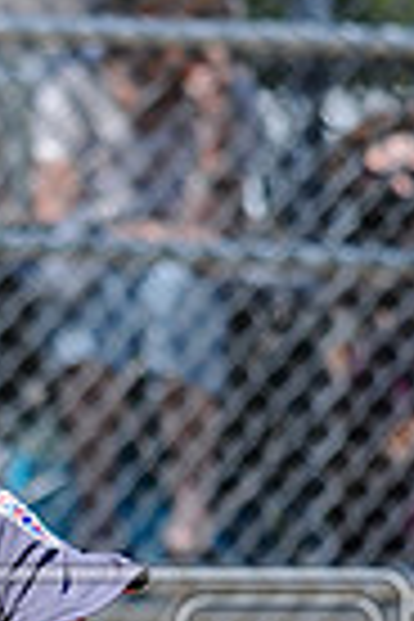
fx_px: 25373
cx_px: -79
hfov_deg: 0.9
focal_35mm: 1471
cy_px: 729
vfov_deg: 1.4
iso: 200
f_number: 4
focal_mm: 300
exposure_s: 1/1600
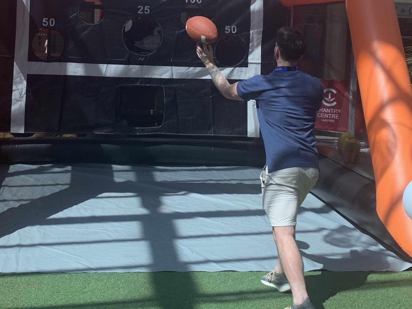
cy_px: 58
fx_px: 690
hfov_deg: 33.1
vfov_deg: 24.8
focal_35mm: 58
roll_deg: -4.5
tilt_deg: -0.2
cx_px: 168
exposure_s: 1/879
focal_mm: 4.25
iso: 25
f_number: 1.8
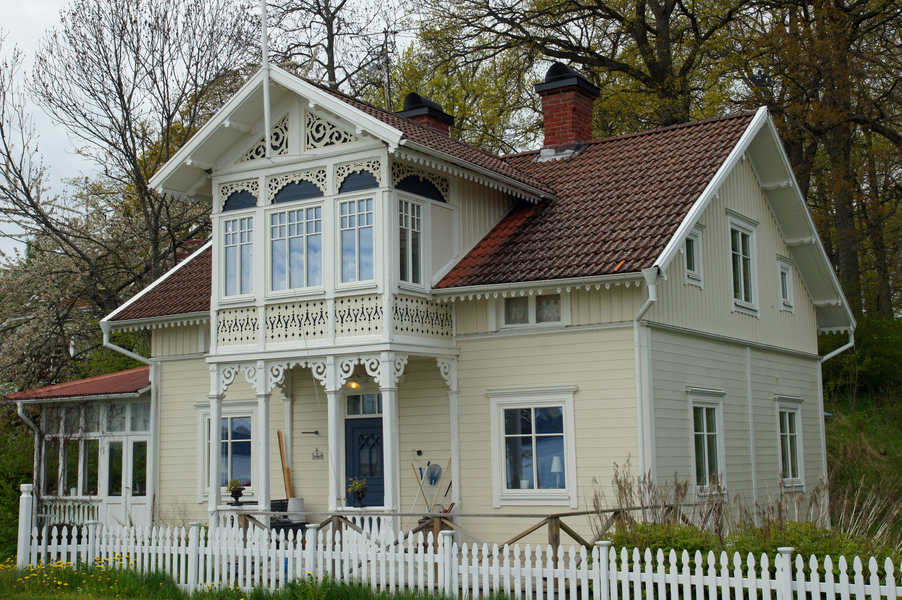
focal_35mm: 45
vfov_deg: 29.8
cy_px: 300
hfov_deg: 43.6
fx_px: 1127
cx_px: 451
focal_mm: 30
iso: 200
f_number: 11
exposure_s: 1/250
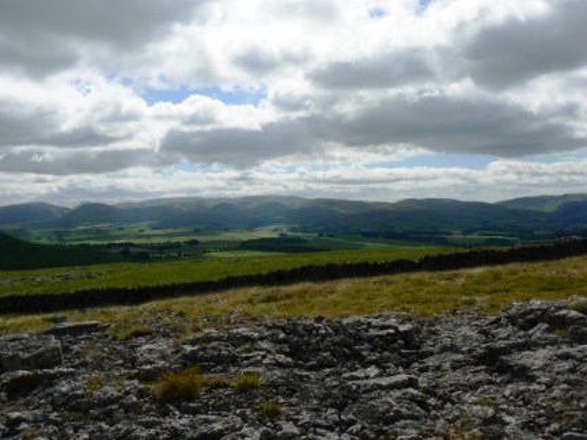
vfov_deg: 39.7
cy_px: 220
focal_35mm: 36
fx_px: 610
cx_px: 294
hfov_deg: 51.4
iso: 80
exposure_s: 1/800
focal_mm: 6
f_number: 8
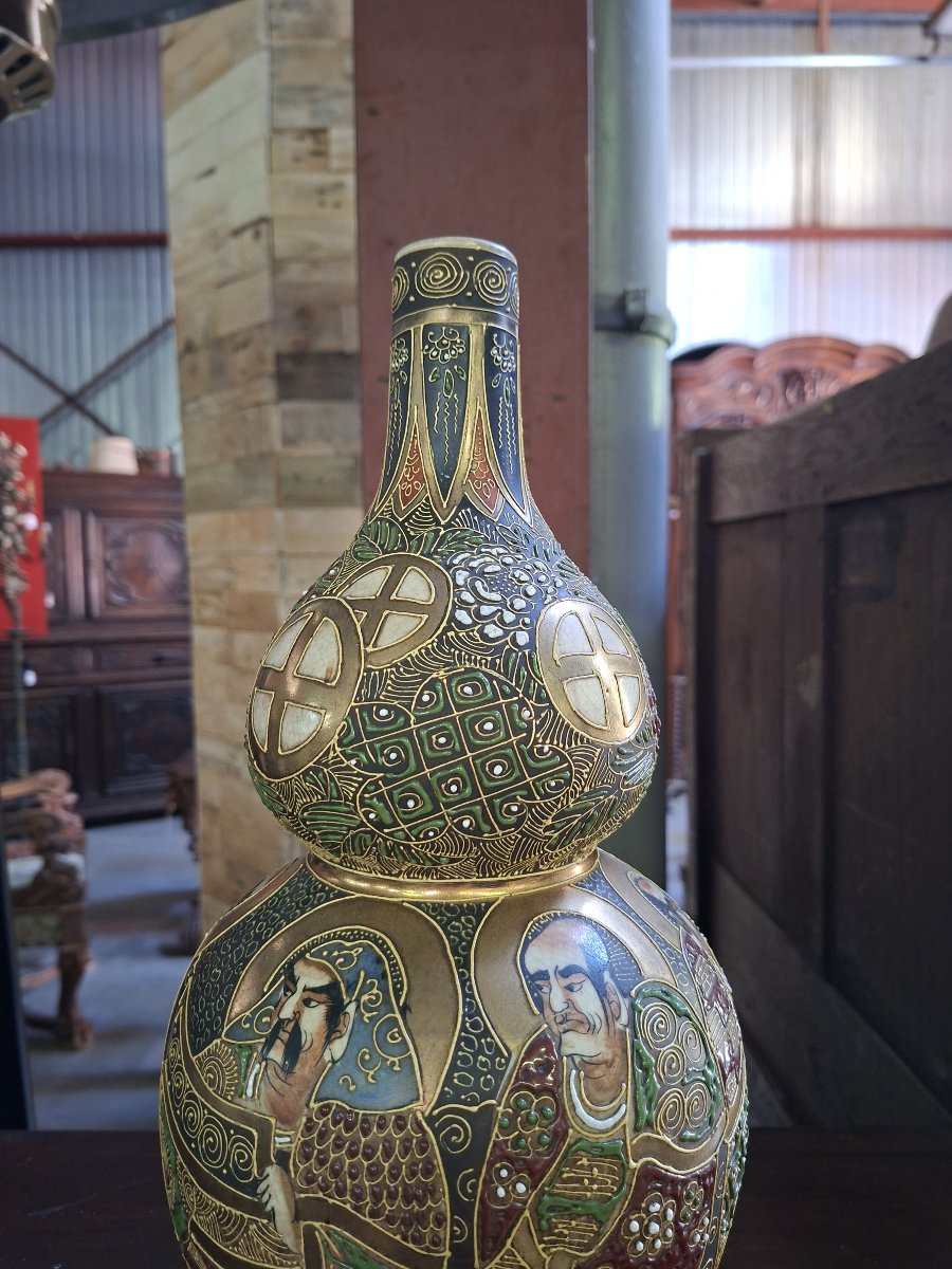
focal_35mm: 23
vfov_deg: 73.9
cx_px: 476
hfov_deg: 58.9
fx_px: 843
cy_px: 634
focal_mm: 5.54
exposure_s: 1/33
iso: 400
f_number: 1.8
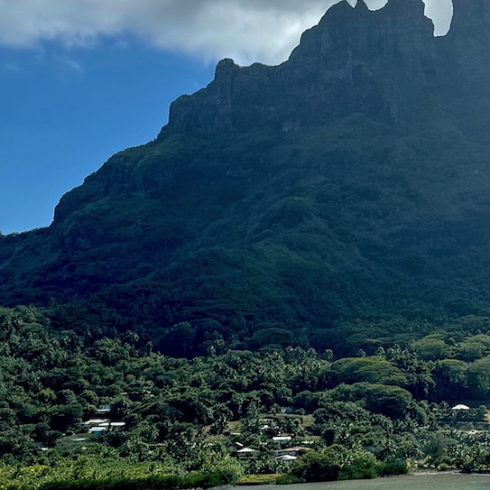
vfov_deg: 21.6
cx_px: 516
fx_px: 1281
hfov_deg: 20.8
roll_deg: +1.2
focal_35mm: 80
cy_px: 271
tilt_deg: +4.0
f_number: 1.78
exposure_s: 1/4608
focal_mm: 6.76
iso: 80
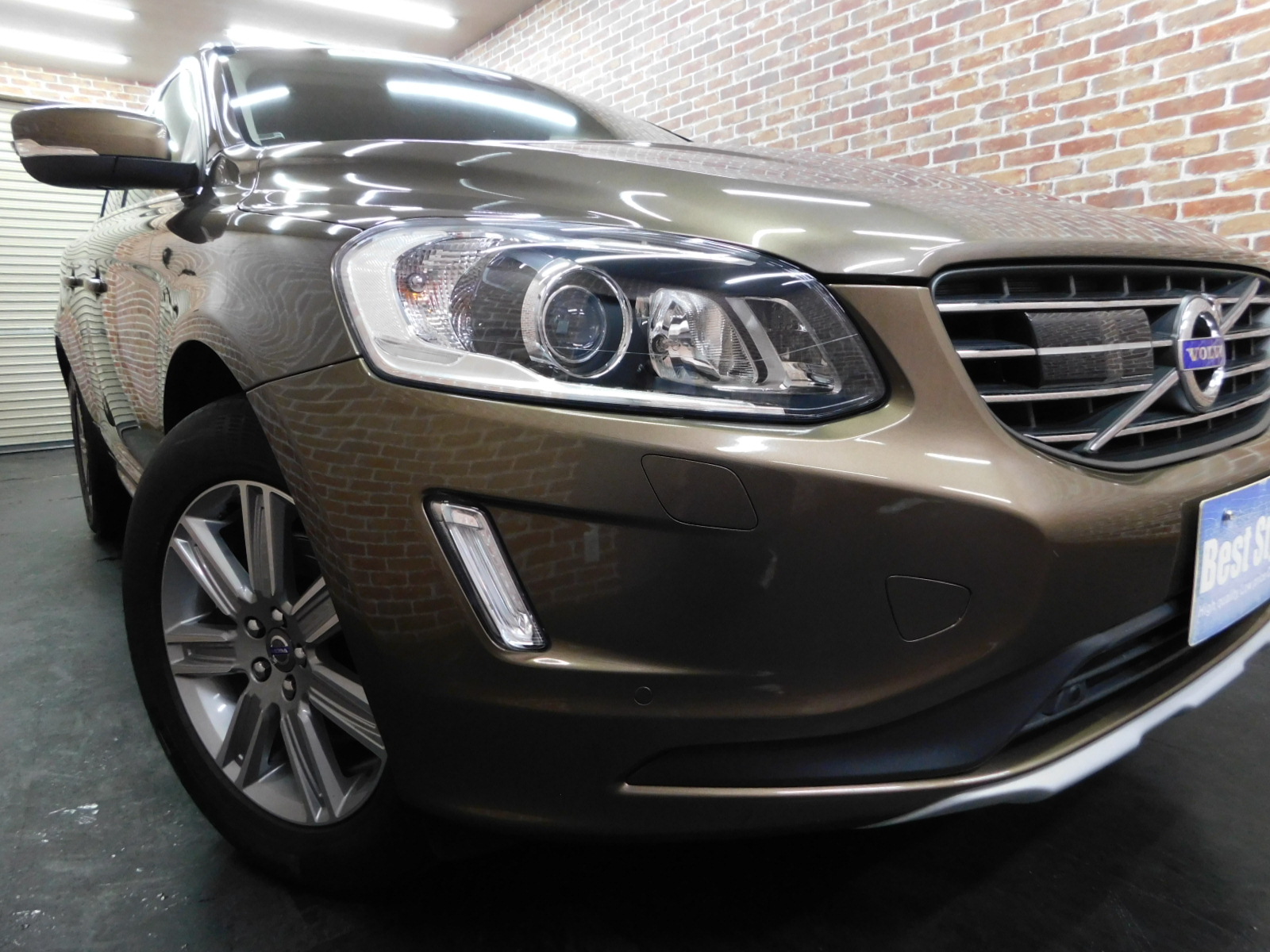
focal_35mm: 23
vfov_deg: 58.9
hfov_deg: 73.9
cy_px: 476
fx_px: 844
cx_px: 635
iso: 320
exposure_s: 1/30
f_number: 3
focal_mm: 4
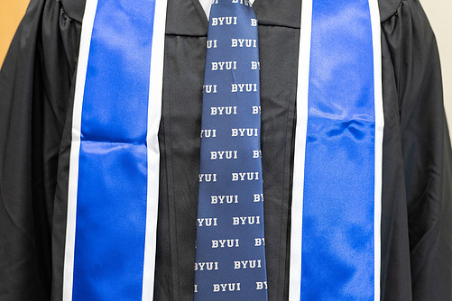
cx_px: 226
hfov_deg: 19.8
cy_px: 133
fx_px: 1293
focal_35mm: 103
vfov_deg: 13.3
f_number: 2.8
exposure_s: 1/160
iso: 1250
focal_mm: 89
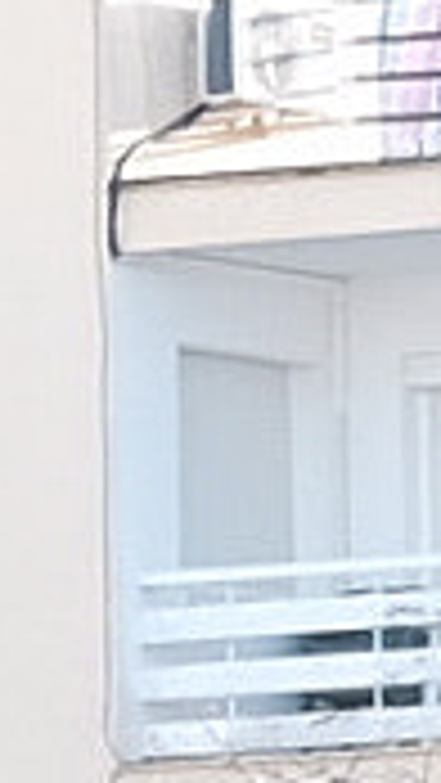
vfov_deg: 4.2
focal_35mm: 512
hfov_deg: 2.2
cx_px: 3213
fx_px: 10633
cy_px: 1312
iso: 200
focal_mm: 35
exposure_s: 1/125
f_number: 4.5
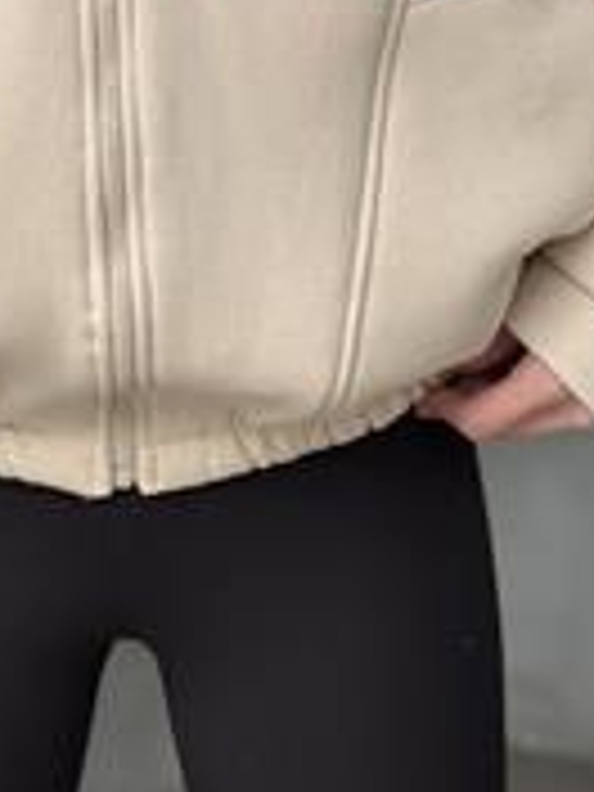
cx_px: 158
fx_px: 2654
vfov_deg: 16.5
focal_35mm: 116
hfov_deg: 12.7
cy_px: -36
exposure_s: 1/121
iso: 125
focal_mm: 6.86
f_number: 1.78
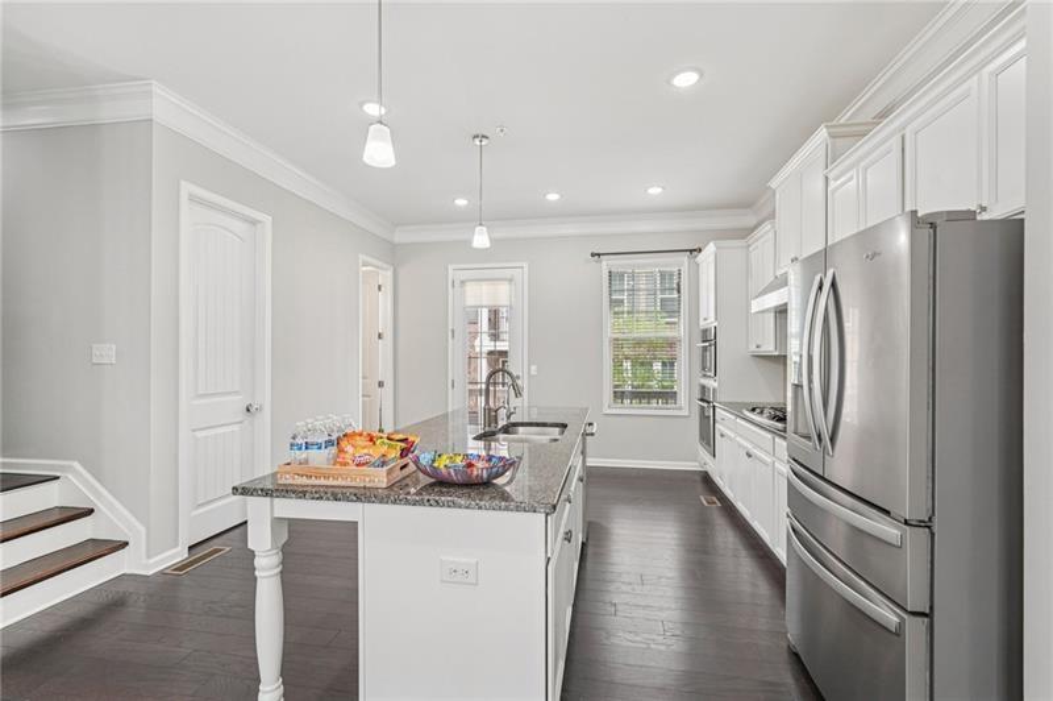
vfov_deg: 73.6
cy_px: 350
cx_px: 526
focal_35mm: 16
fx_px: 468
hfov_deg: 96.8
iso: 800
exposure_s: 1/50
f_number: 8
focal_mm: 16
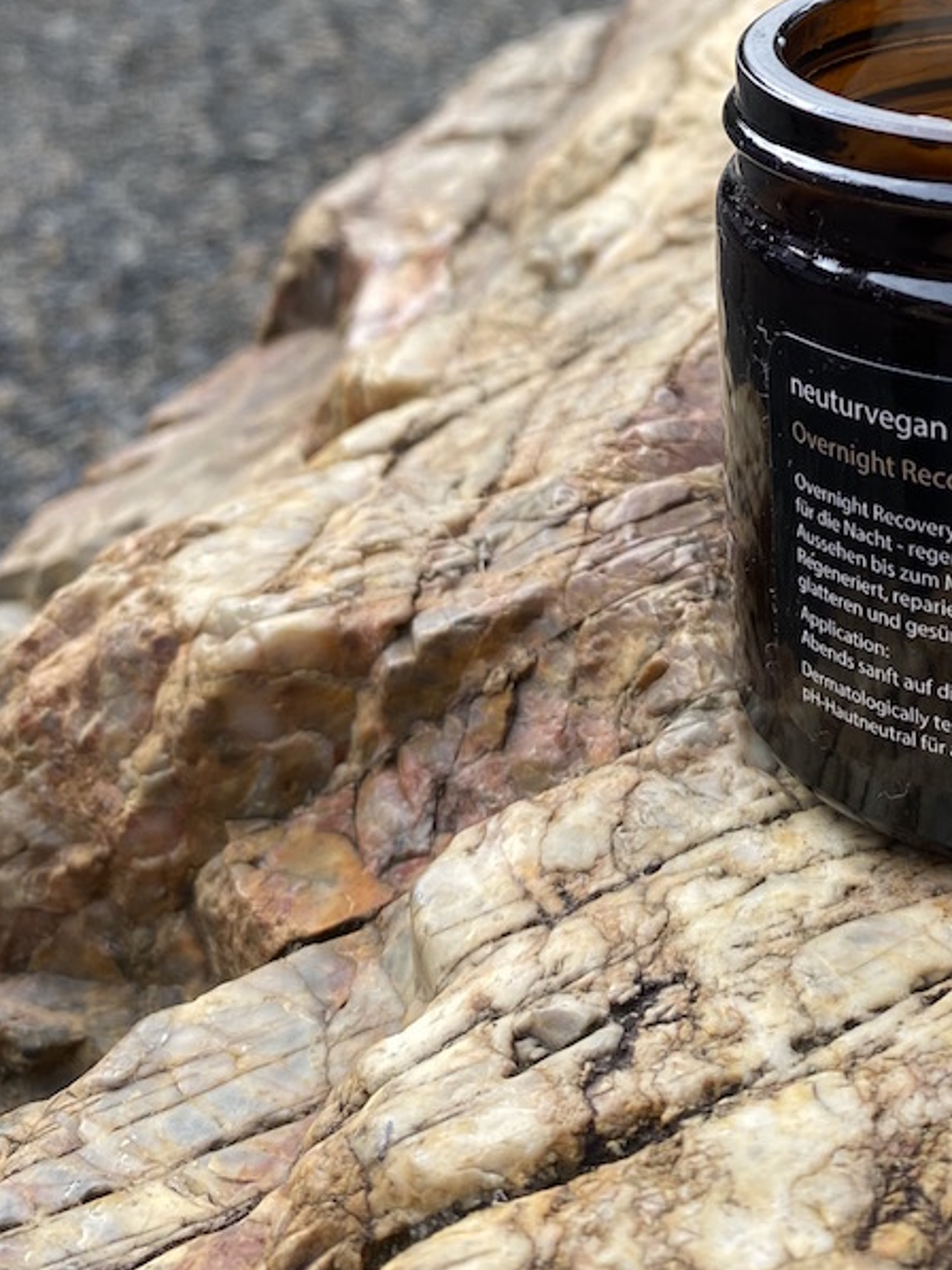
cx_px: 778
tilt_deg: -16.5
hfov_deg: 24.8
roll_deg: -0.5
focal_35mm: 58
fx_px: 2128
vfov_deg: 31.6
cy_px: 109
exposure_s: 1/574
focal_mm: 4.25
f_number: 1.8
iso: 32
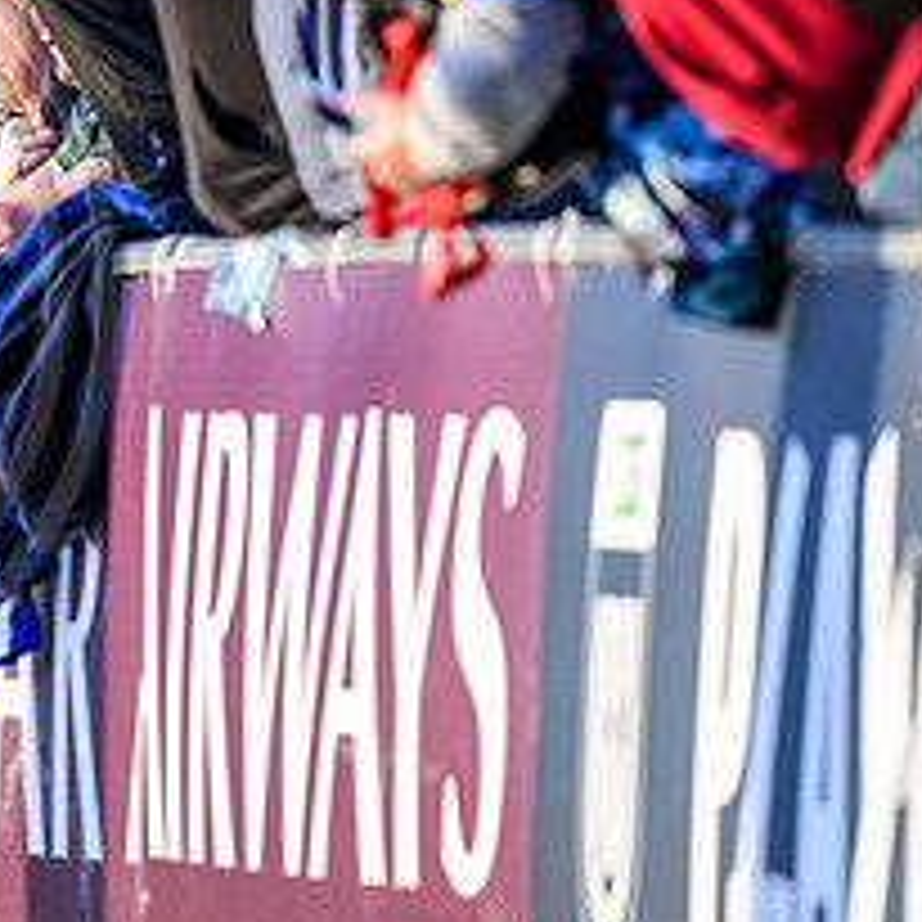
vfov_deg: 1.5
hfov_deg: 1.5
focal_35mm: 1135
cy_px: 299
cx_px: -553
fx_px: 34202
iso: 2000
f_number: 3.5
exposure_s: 1/2000
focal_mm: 400
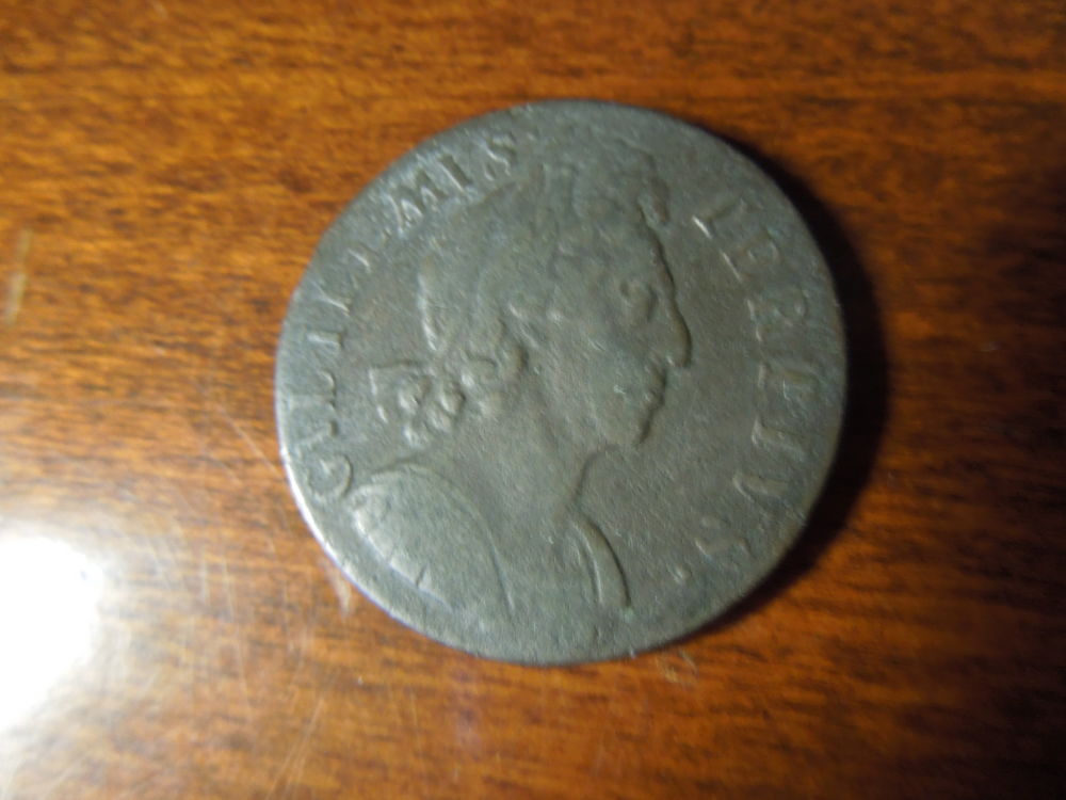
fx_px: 770
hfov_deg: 69.4
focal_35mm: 25
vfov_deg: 54.9
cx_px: 533
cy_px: 400
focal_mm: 4.5
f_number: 3.3
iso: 400
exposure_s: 1/10
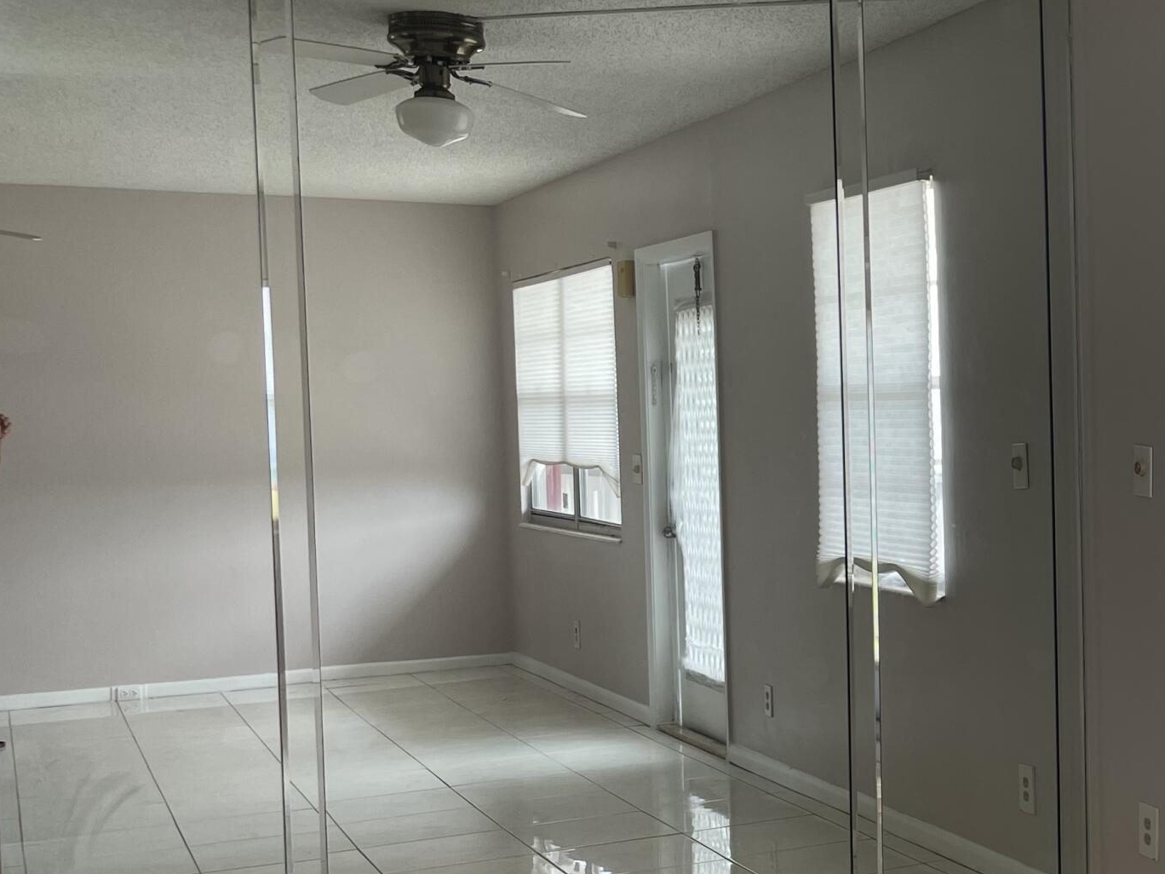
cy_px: 521
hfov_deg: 30.3
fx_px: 1918
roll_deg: +0.7
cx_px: 1273
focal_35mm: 57
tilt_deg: -3.8
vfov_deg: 25.6
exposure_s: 1/120
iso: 40
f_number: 1.6
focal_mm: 4.2
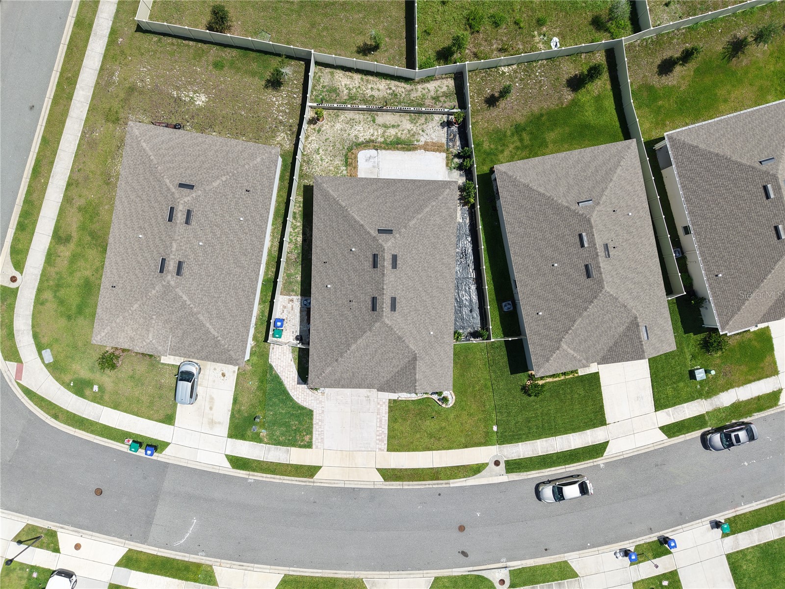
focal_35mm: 24
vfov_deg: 56.8
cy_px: 294
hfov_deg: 71.6
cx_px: 392
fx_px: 544
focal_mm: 8.67
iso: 140
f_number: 1.8
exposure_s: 1/400
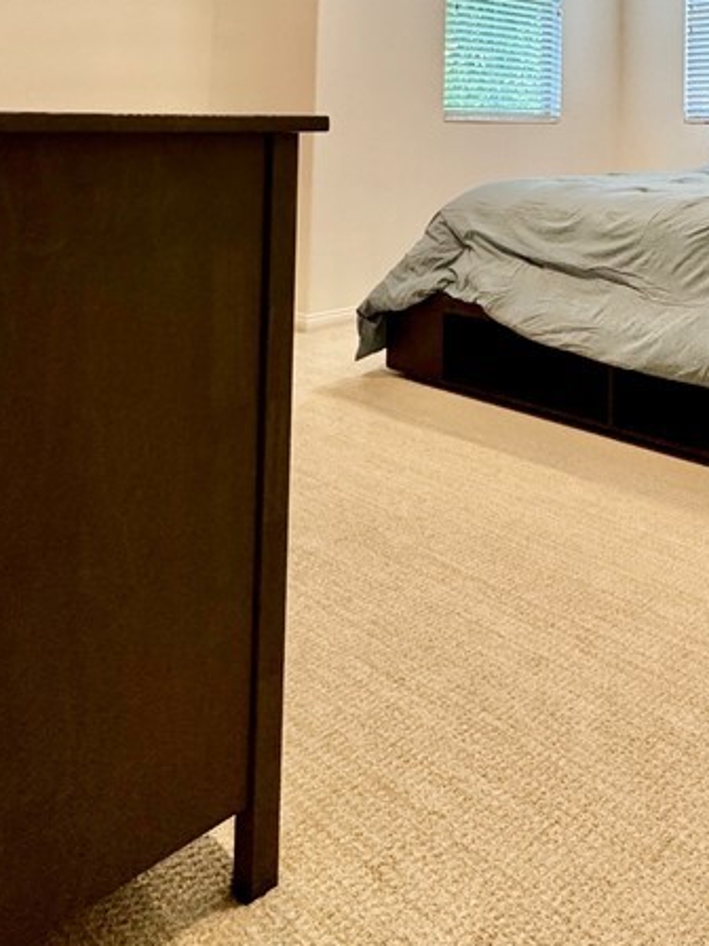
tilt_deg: +3.8
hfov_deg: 40.1
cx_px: 667
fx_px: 874
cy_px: 87
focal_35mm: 32
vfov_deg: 50.2
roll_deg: +0.1
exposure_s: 1/120
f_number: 2.2
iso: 250
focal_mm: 2.22
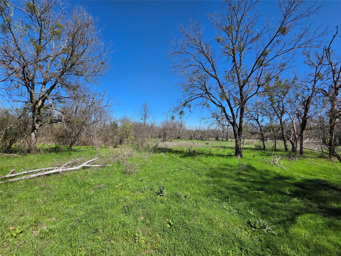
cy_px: 128
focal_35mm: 13
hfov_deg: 106.2
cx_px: 170
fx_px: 128
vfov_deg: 89.9
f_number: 1.9
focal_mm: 2.2
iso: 40
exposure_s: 1/1804
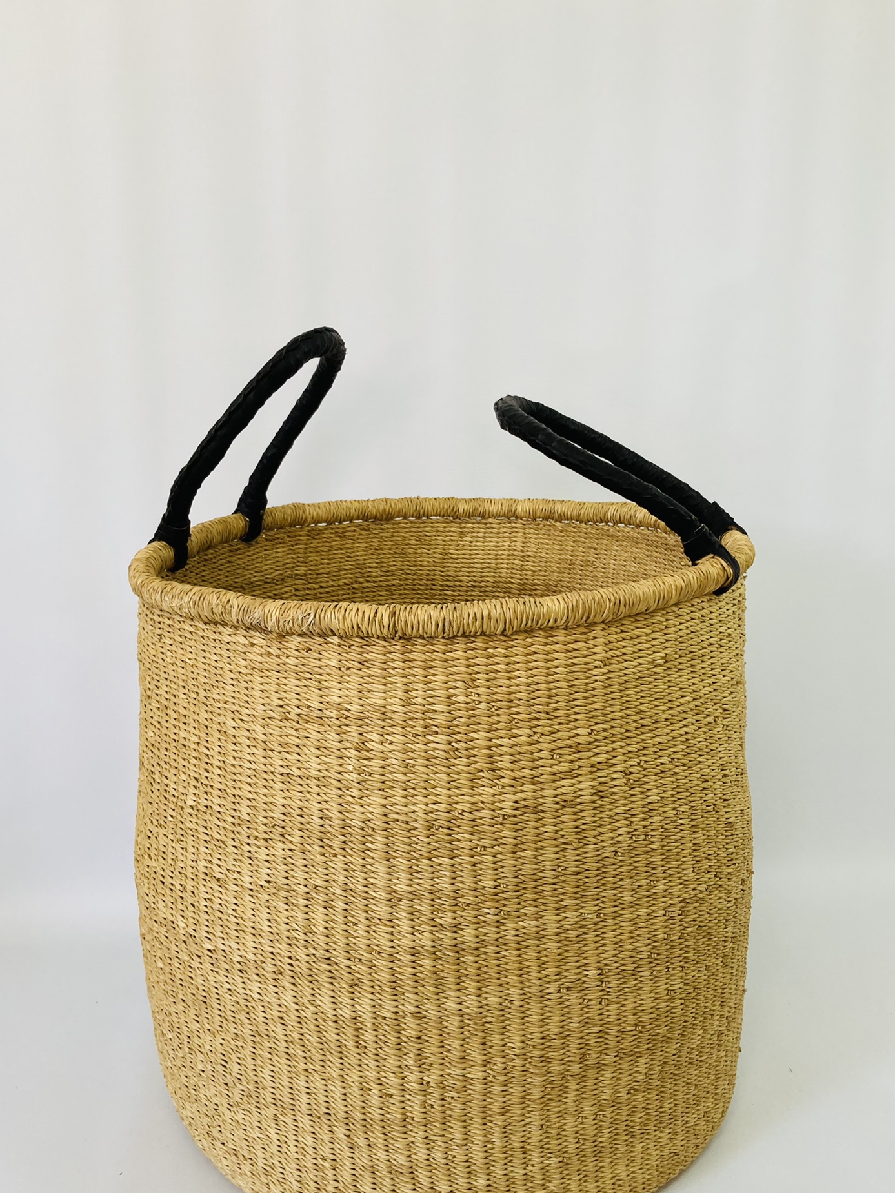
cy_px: 653
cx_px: 447
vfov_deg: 58.3
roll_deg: -1.2
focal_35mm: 31
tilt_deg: -13.9
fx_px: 1069
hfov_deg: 45.4
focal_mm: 3.99
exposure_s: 1/121
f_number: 1.8
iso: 80
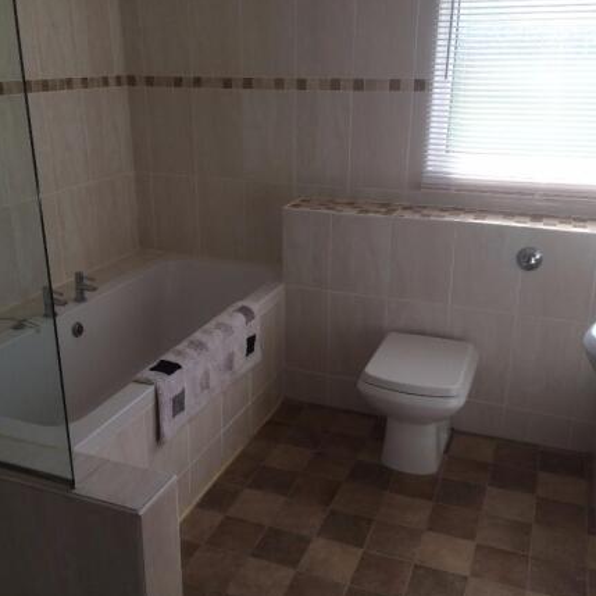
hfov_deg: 46.0
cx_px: 270
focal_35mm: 36
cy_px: 297
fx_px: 701
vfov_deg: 46.0
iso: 32
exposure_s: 1/228
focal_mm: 4.12
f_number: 2.2
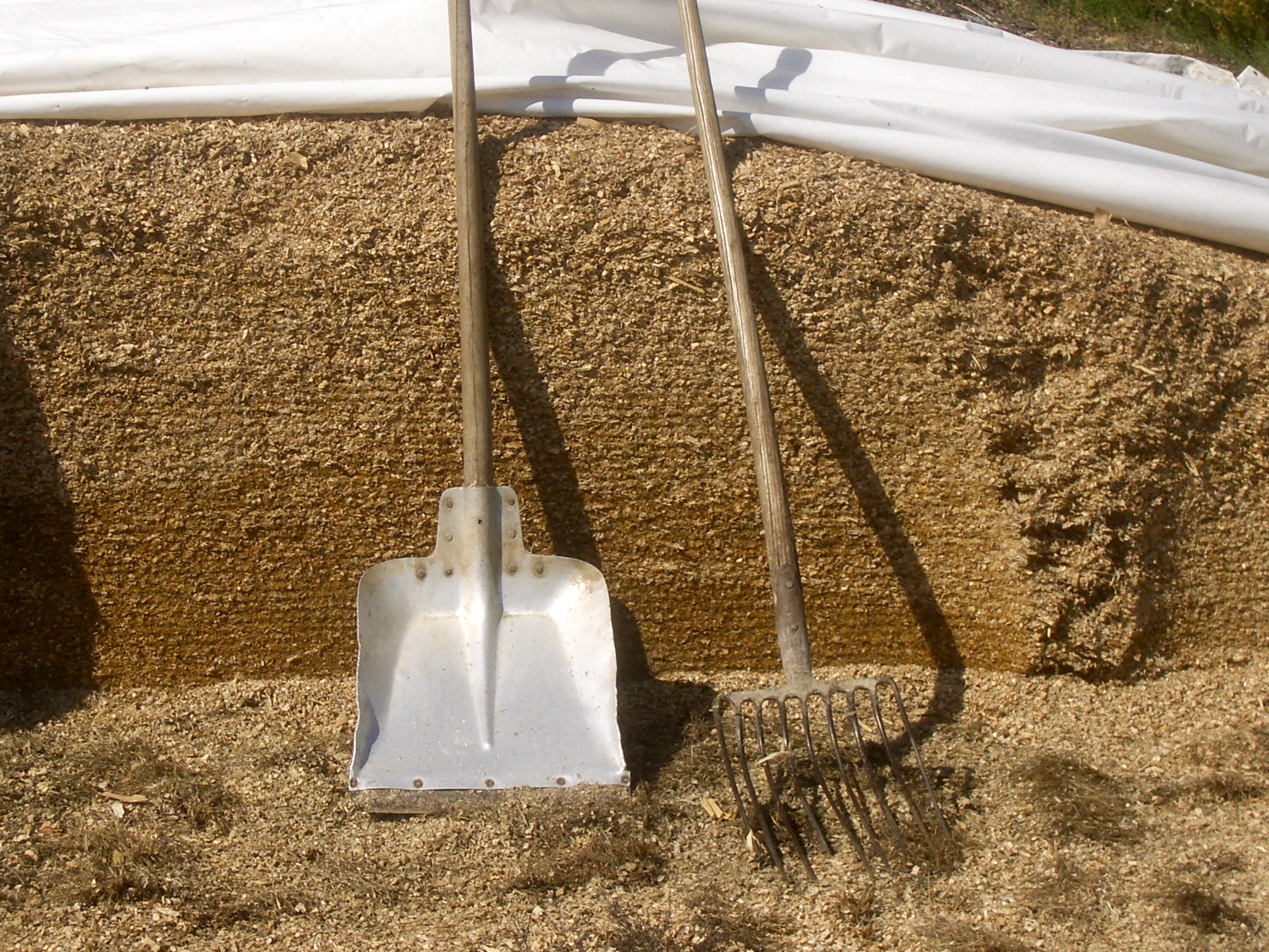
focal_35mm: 79
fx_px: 2896
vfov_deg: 18.6
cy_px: 388
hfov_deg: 24.7
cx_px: 540
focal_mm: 10.2
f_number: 5.6
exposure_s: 1/500
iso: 80
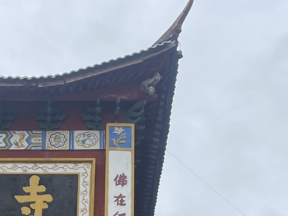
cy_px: 365
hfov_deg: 19.2
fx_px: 840
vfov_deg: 13.4
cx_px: 36
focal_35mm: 101
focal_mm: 4.2
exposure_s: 1/2817
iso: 32
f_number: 1.6
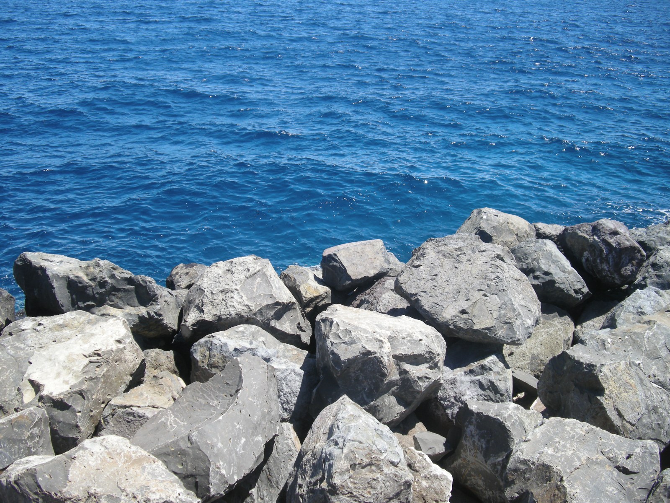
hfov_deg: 50.1
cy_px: 252
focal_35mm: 37
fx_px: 716
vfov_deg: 38.7
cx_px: 335
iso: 64
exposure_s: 1/486
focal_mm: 7.9
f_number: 2.8
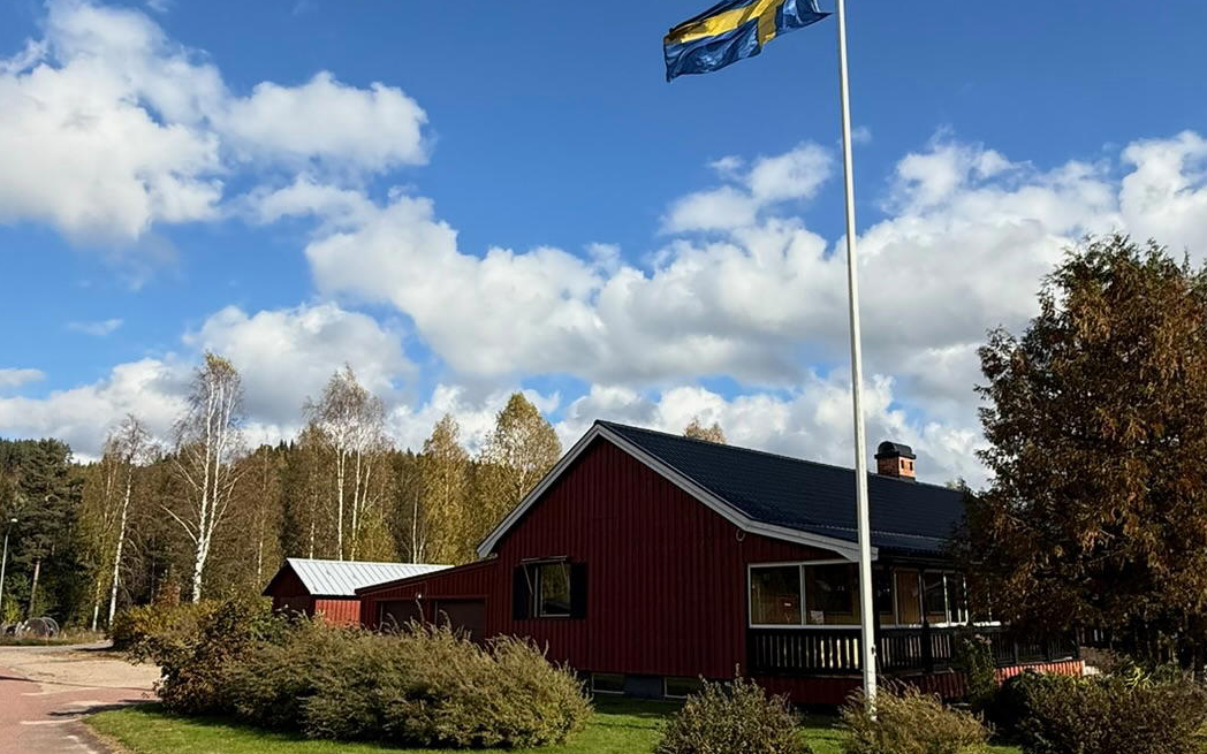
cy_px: 445
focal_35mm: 29
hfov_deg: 64.5
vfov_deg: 43.0
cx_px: 659
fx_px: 954
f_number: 2.2
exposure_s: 1/2024
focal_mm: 2.22
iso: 50
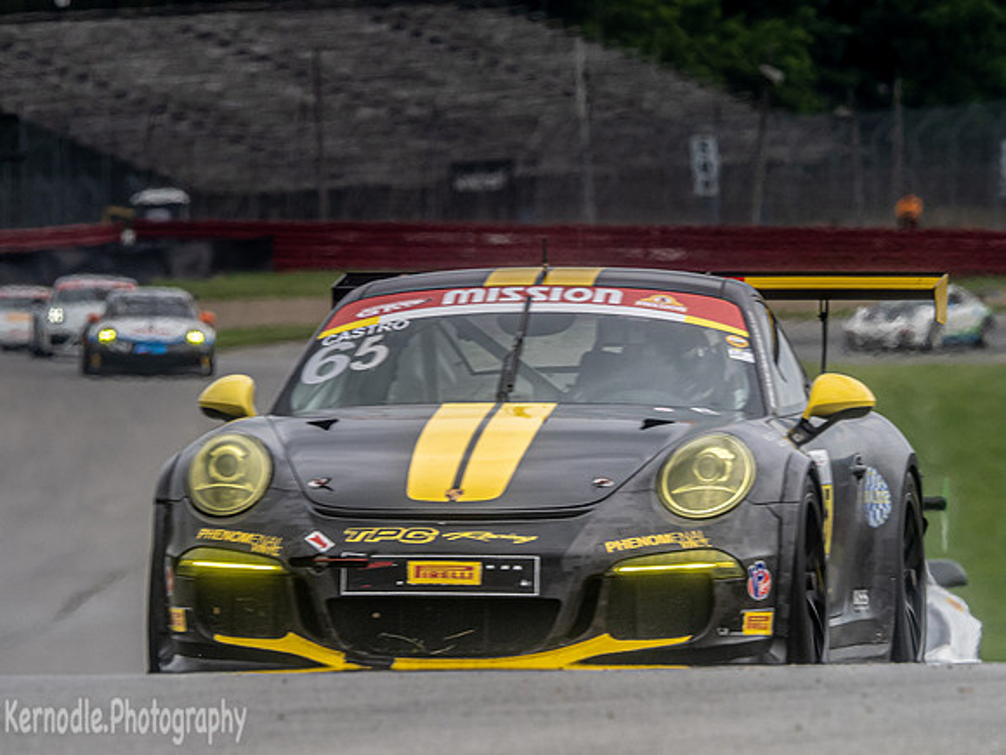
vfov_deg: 1.5
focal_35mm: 990
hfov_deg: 2.0
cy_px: 397
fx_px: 28771
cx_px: 414
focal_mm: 420
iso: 320
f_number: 10
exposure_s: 1/320
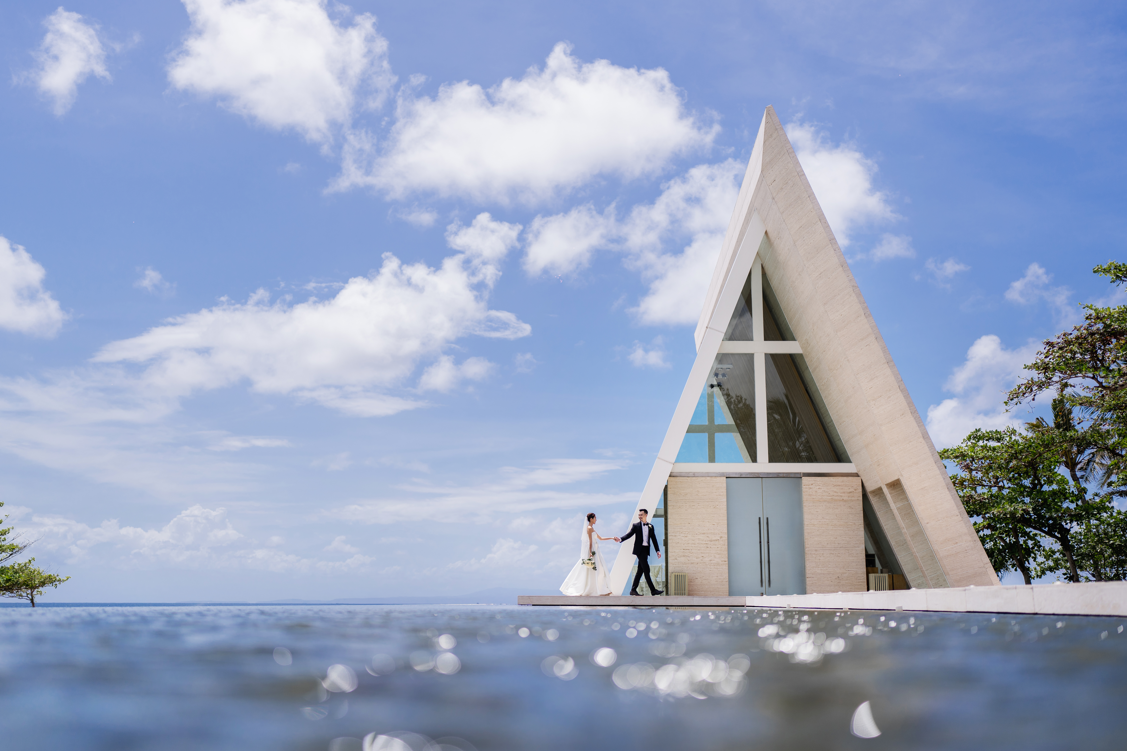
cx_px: 564
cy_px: 376
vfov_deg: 37.9
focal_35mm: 35
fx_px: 1096
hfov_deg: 54.4
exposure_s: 1/6400
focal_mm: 35
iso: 50
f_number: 1.4
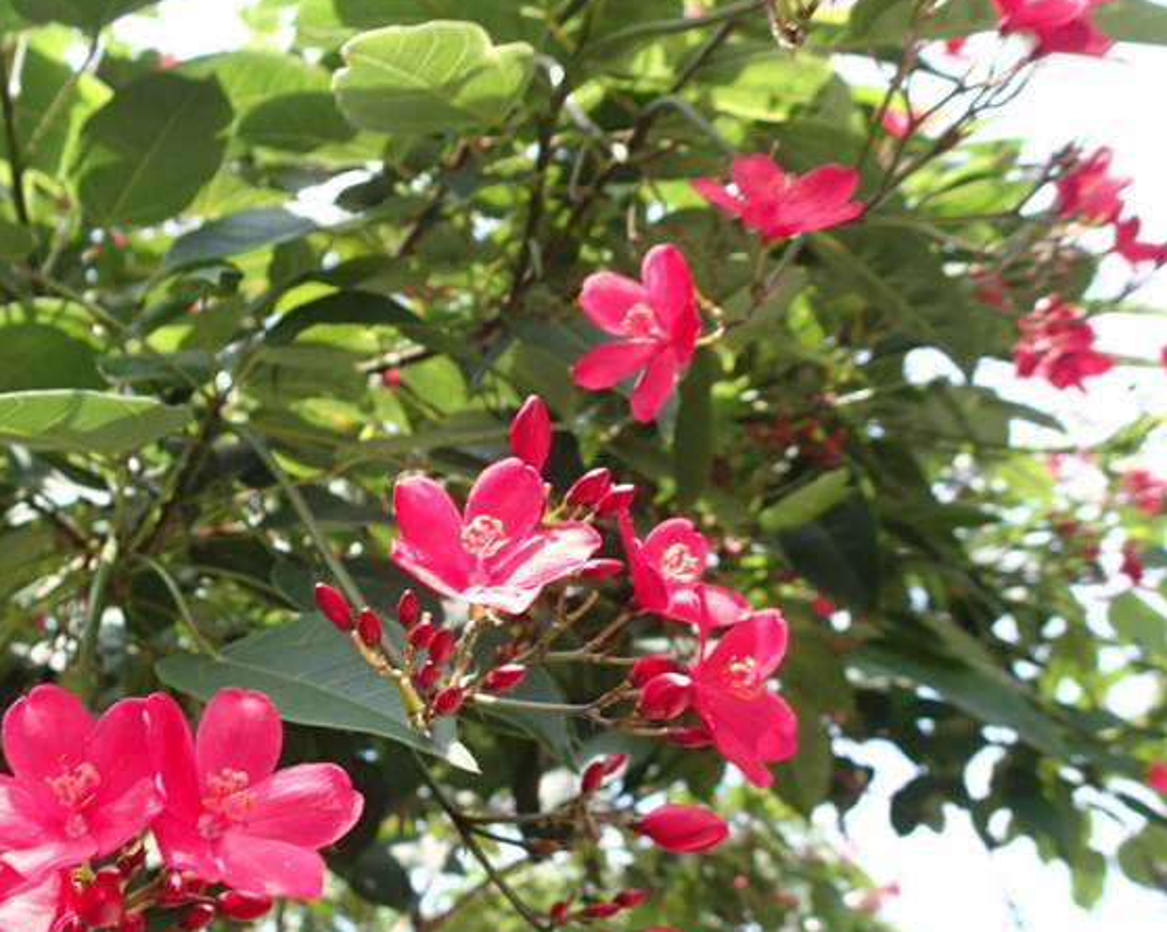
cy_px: 579
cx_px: 333
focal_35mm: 35
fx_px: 1208
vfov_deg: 41.9
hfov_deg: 50.0
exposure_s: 1/400
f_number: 2.8
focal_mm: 4.5
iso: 100
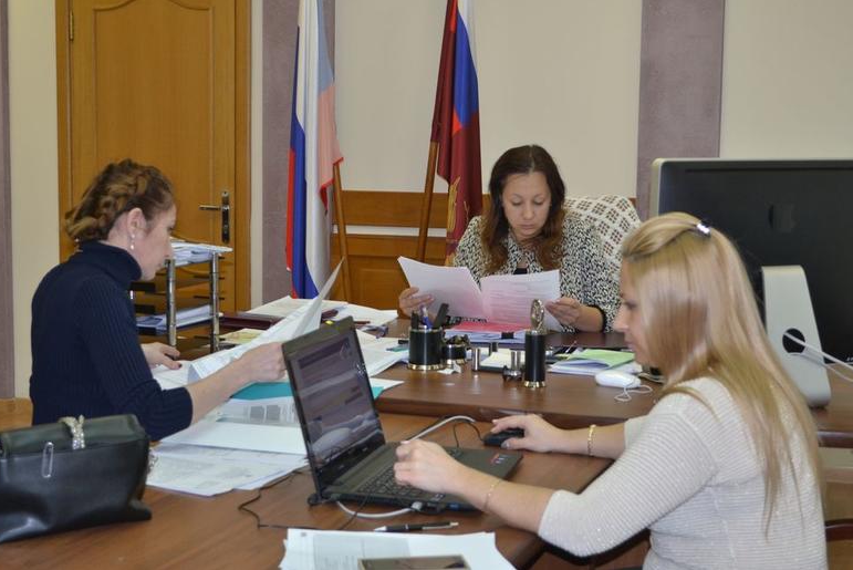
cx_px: 428
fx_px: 1328
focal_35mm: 56
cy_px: 276
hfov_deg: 35.6
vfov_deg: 24.2
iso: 800
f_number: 5
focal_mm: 36
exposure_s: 1/60
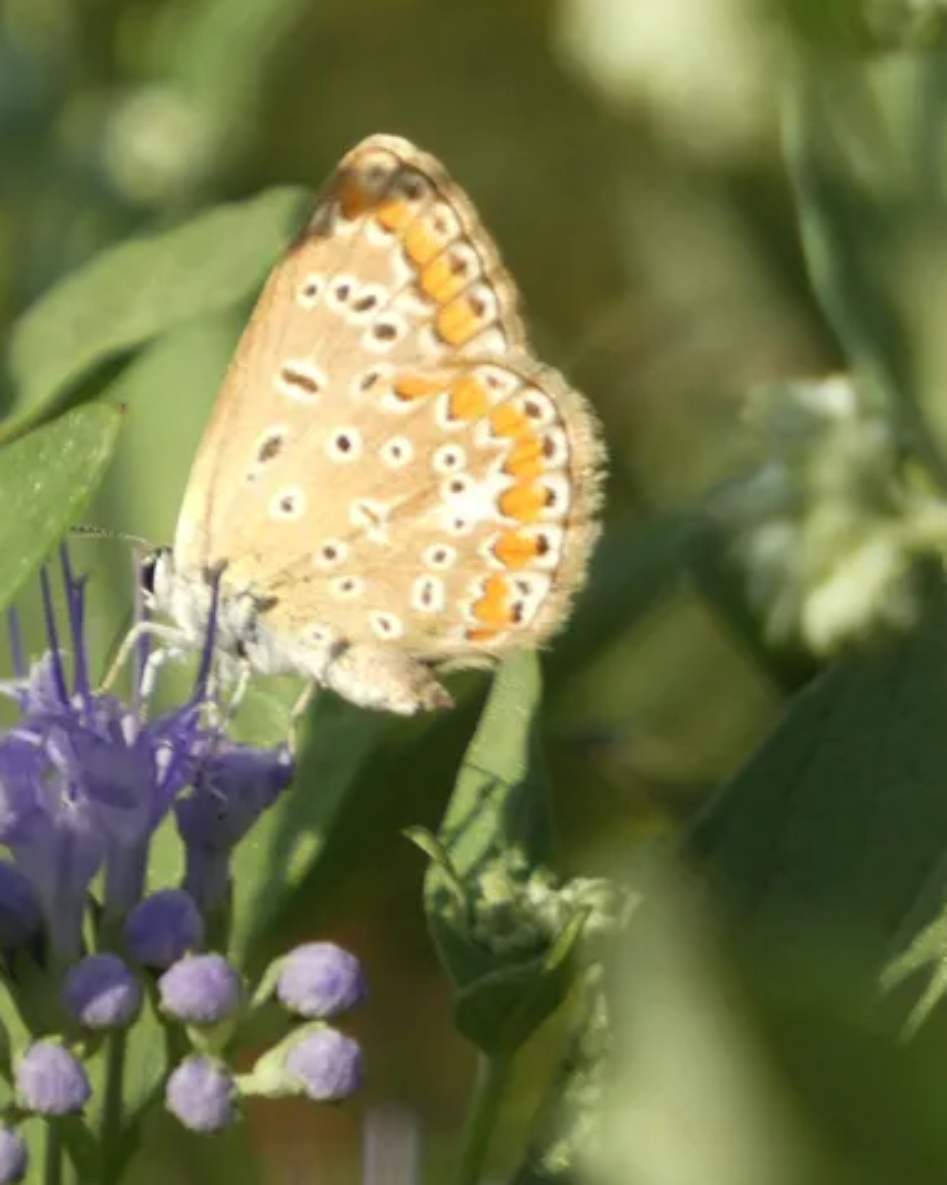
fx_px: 43400
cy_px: 592
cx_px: 337
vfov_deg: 1.6
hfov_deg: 1.3
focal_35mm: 1238
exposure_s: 1/125
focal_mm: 169.6
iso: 100
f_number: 5.6
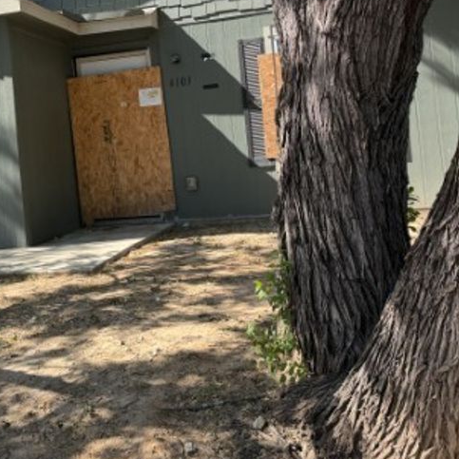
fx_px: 675
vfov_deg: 37.0
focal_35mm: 45
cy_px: 138
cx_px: 155
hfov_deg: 37.2
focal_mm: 6.76
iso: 100
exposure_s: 1/1337
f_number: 1.78
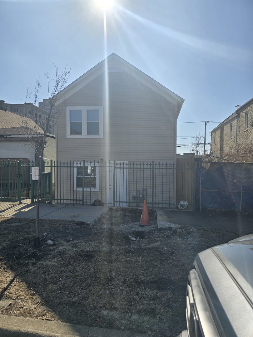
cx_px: 126
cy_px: 168
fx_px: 224
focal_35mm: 23
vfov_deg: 73.9
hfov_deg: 58.9
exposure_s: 1/2077
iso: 12
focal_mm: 6.3
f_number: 1.7
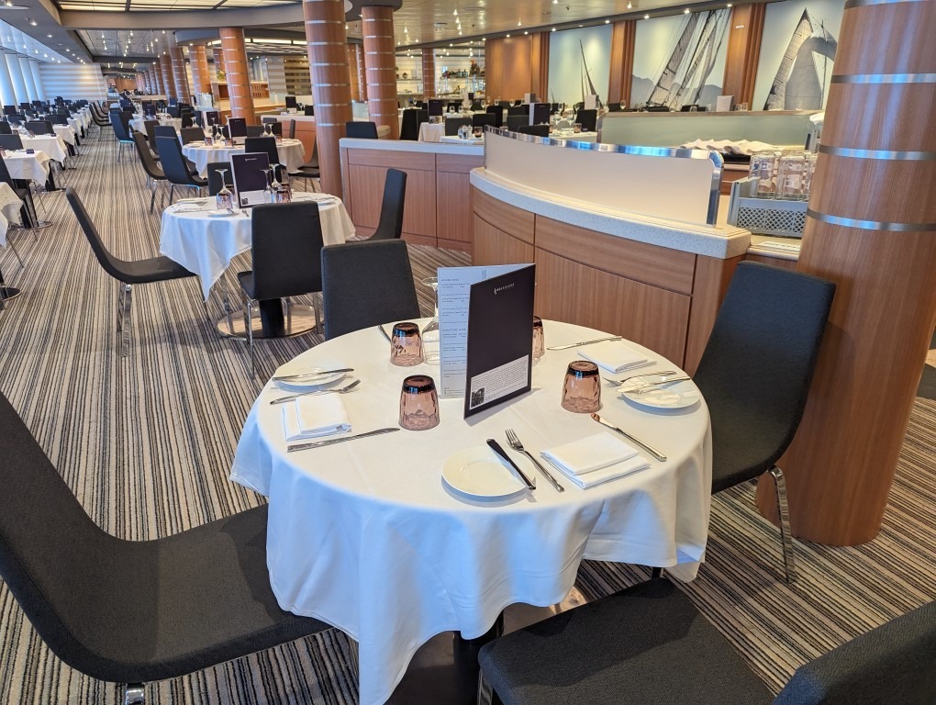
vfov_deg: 56.9
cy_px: 352
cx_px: 468
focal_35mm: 24
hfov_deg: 71.5
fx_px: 650
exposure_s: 1/120
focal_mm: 6.81
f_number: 1.85
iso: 400
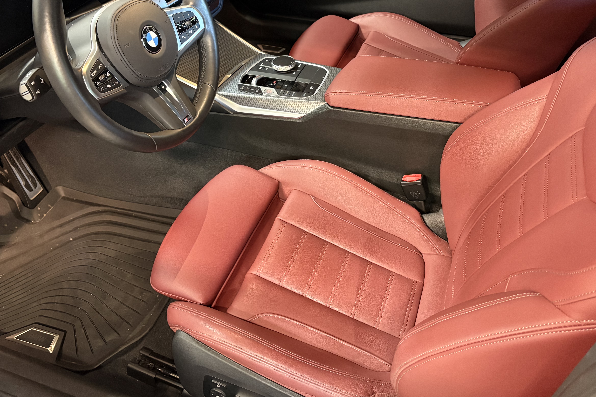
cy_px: 128
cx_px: 303
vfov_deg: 39.4
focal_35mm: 33
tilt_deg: -38.7
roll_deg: +2.0
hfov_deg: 57.2
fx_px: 546
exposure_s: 1/30
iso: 640
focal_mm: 5.96
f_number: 1.6
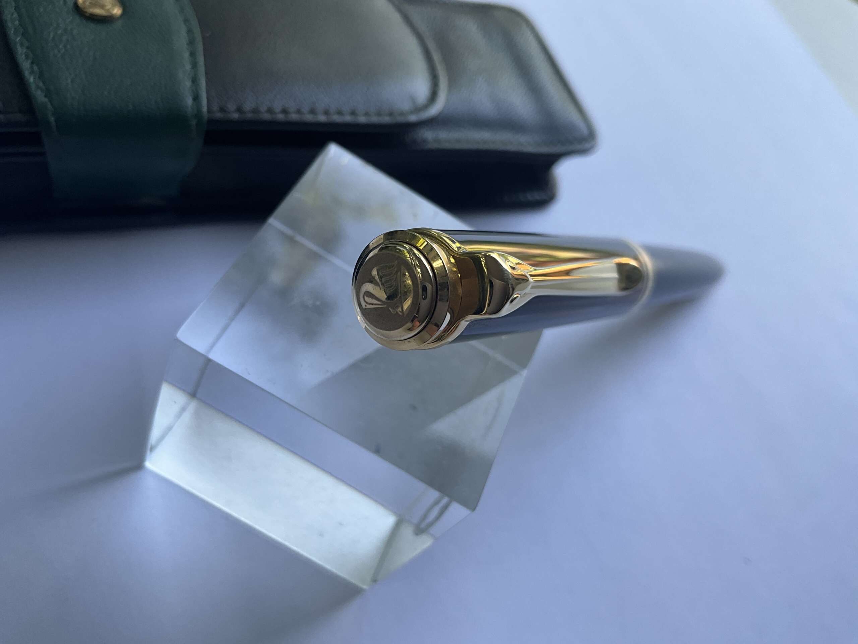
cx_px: 429
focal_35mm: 29
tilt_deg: -51.1
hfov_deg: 61.7
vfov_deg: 48.2
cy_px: 322
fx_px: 719
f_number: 1.8
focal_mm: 3
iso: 25
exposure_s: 1/122
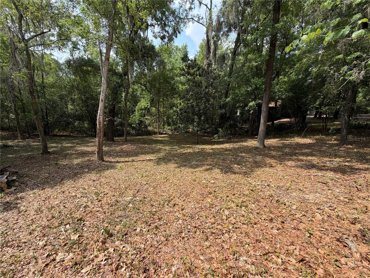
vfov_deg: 85.7
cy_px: 139
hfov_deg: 102.1
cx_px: 185
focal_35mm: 14
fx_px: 150
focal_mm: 2.22
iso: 40
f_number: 2.2
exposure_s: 1/596
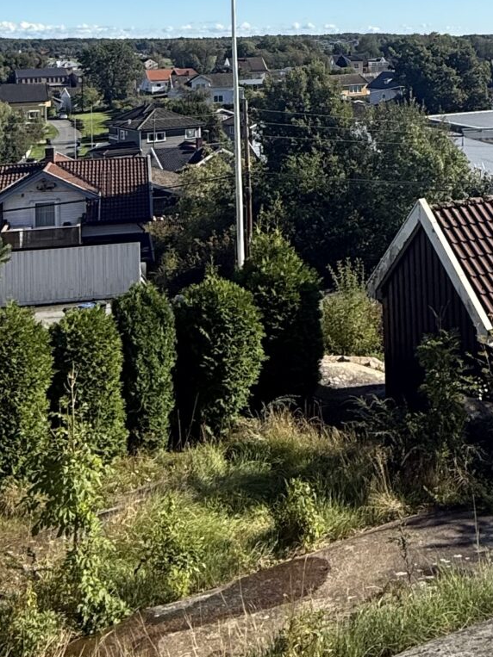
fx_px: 893
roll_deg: +1.2
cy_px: 2
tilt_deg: +2.7
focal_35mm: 47
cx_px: 316
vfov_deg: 36.4
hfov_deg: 30.7
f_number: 2.2
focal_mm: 2.22
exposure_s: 1/2092
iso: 50
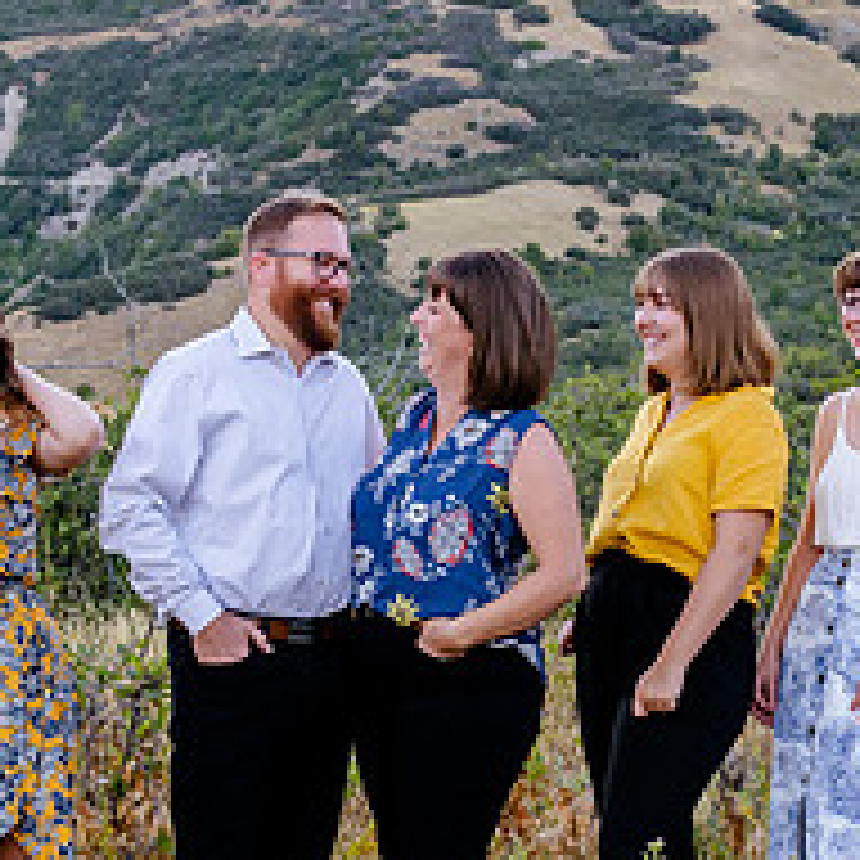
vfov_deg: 14.0
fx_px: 3485
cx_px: 459
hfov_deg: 14.1
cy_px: 646
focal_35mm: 124
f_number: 8
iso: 800
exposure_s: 1/200
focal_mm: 48
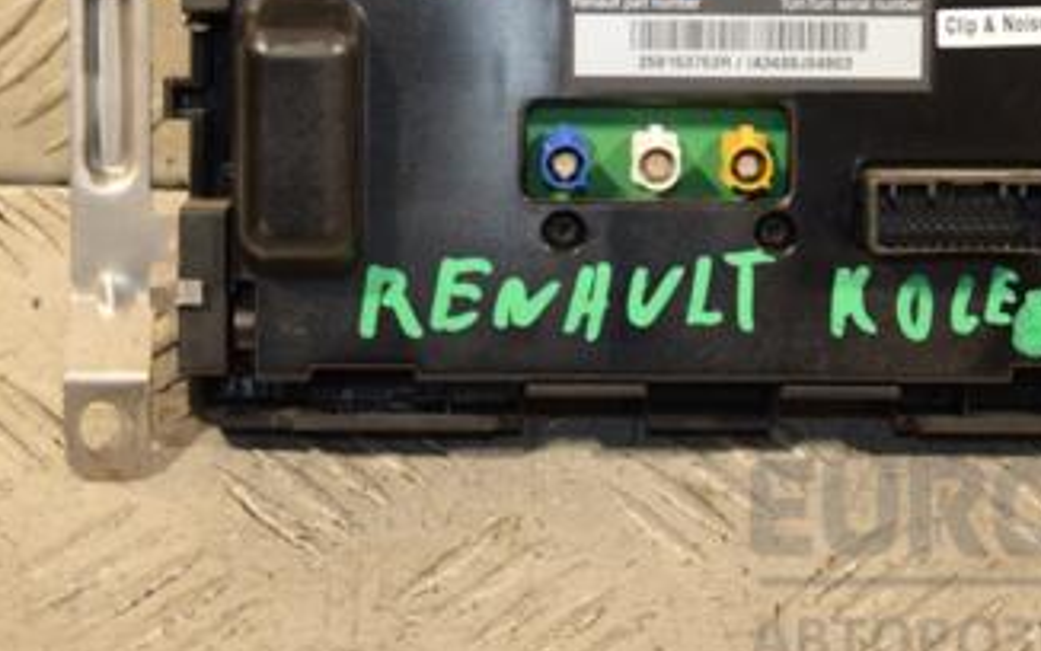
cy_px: 83
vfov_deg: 11.1
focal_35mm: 118
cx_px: 690
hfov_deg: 17.6
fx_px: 3349
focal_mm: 42
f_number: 4.8
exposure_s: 1/160
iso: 800
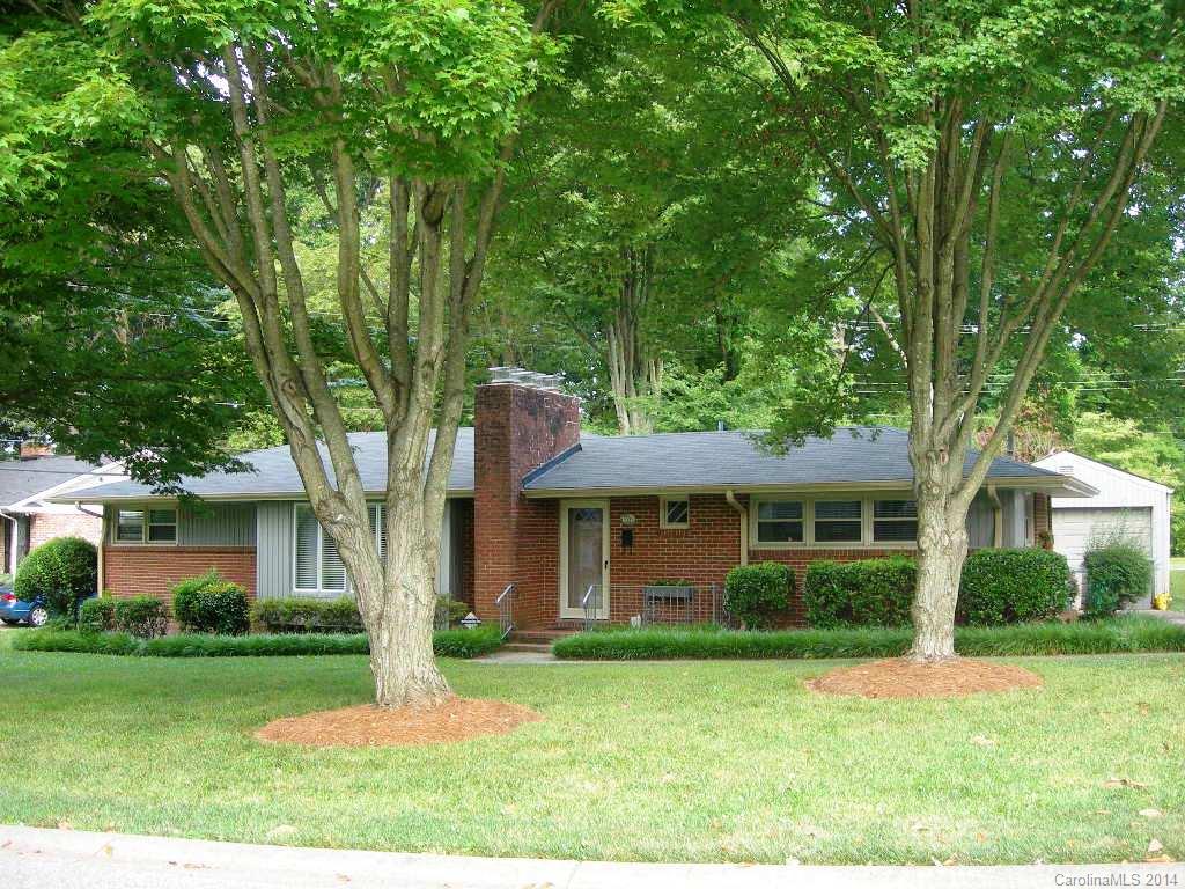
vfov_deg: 37.7
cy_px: 444
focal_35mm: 38
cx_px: 592
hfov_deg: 49.0
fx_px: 1301
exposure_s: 1/57.2
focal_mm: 7.8
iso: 50
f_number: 2.8
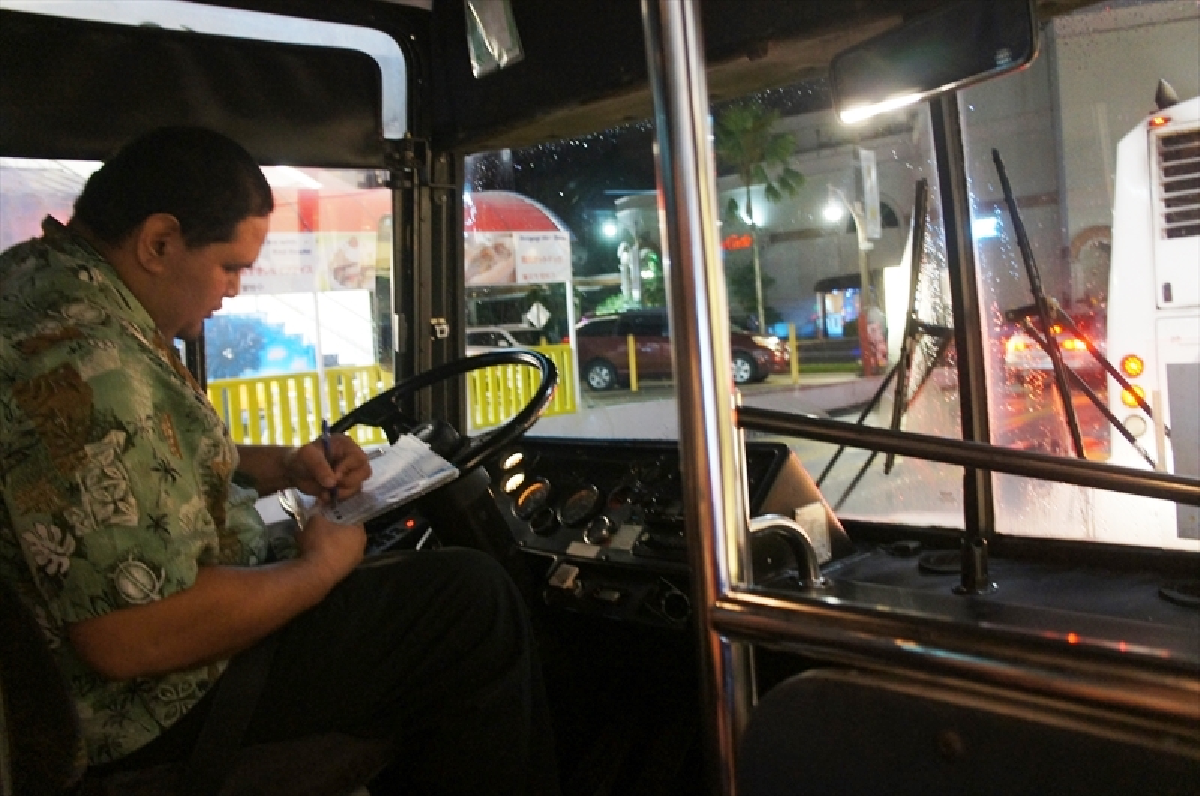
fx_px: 999
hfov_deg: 62.0
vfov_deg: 43.5
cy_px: 398
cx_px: 600
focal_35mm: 30
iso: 1600
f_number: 3.5
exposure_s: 1/10
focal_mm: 20
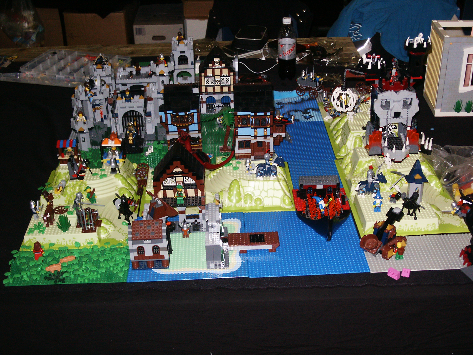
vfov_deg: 29.1
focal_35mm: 50
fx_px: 683
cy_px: 178
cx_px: 236
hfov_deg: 38.2
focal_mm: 10.48
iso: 200
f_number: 3.6
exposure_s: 1/45
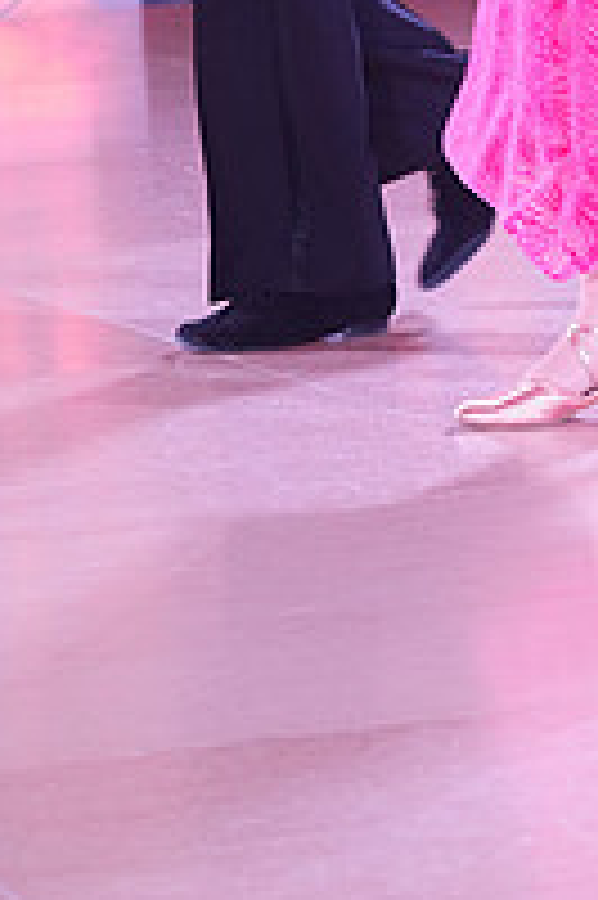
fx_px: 7038
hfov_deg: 4.9
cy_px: -180
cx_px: 501
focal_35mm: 282
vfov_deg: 7.3
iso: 1000
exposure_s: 1/200
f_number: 4
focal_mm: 97
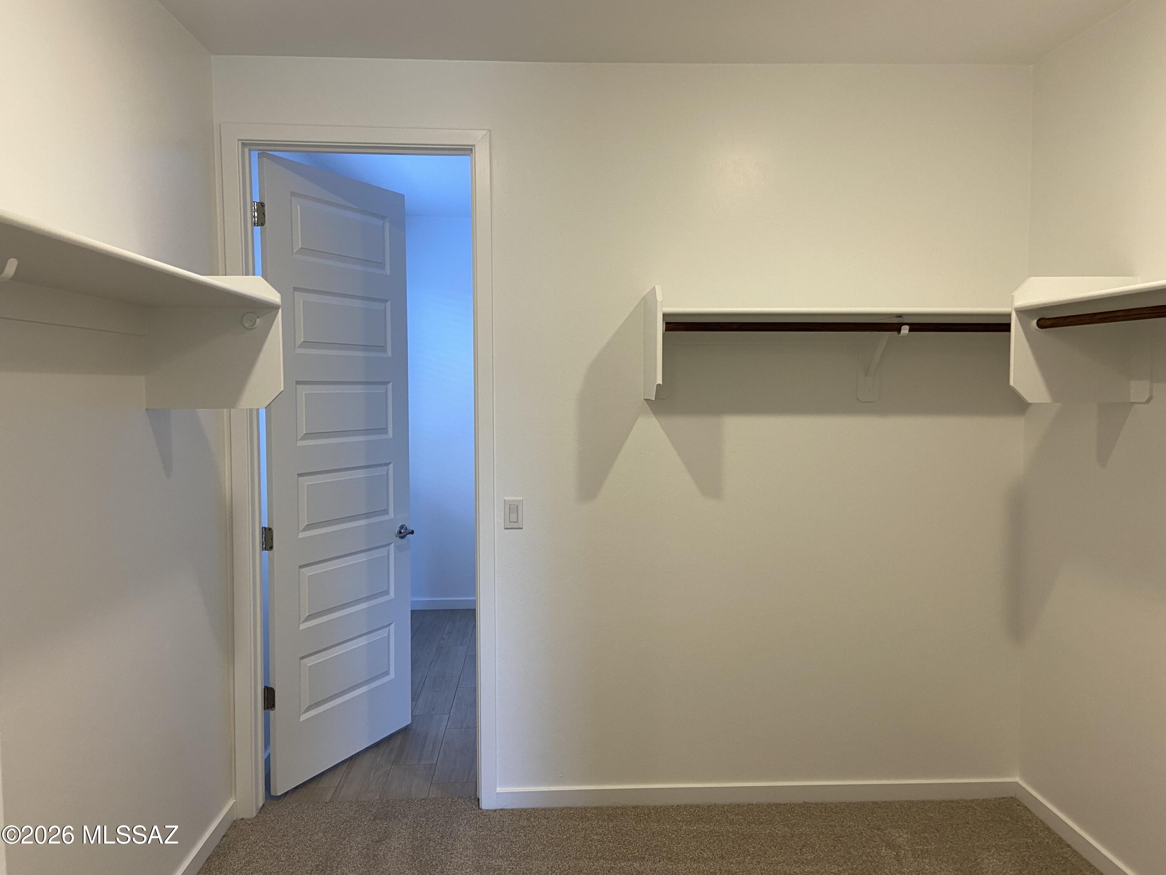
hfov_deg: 67.3
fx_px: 876
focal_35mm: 26
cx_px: 583
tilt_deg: -3.7
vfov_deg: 53.1
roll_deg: +0.4
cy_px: 438
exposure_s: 1/60
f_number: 1.8
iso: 80
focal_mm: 4.25
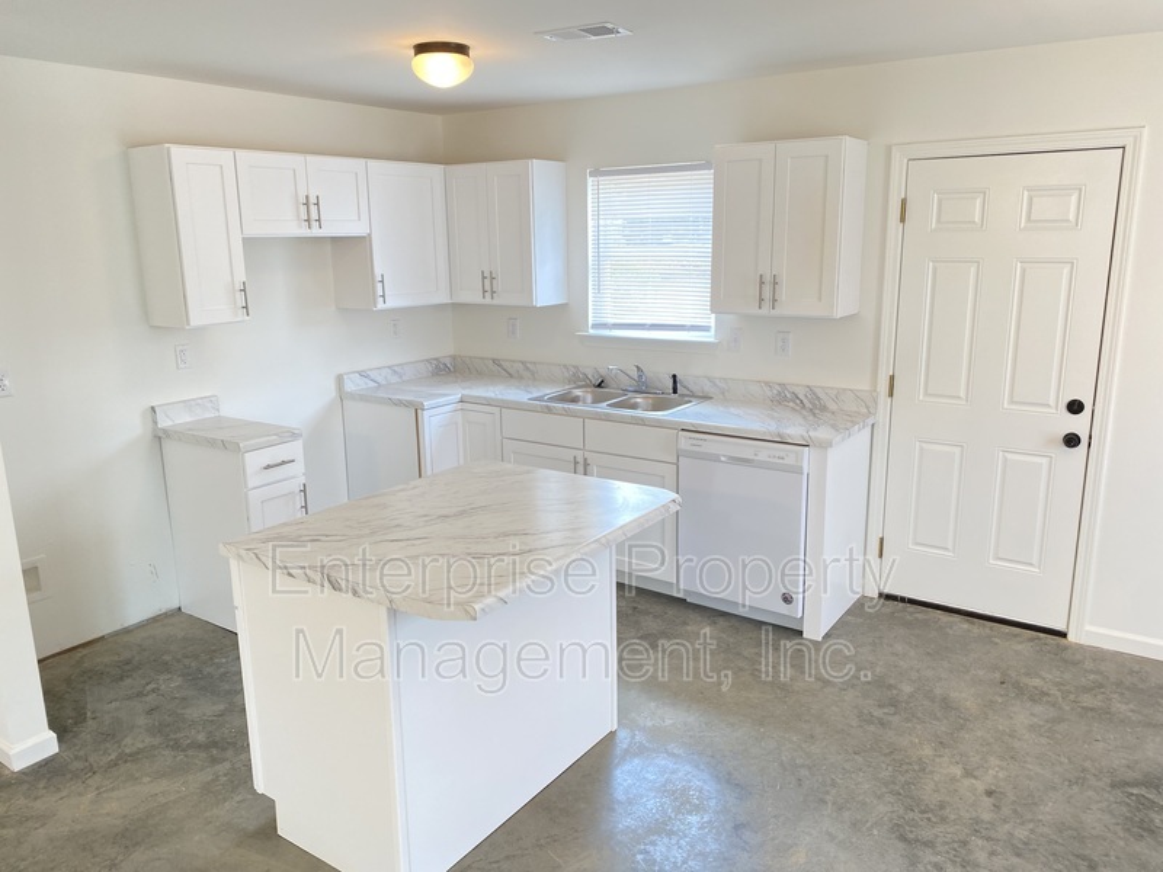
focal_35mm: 26
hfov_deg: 67.3
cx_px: 582
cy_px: 436
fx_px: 874
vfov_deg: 53.1
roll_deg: +1.6
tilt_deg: -12.8
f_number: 1.8
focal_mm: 4.25
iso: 64
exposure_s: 1/60
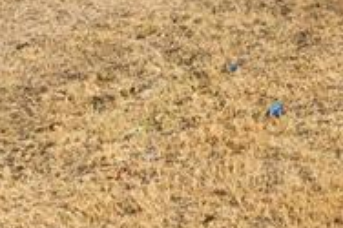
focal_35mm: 90
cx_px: 696
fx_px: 854
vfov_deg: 12.4
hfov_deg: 16.7
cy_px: -299
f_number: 9
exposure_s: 1/400
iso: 100
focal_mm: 11
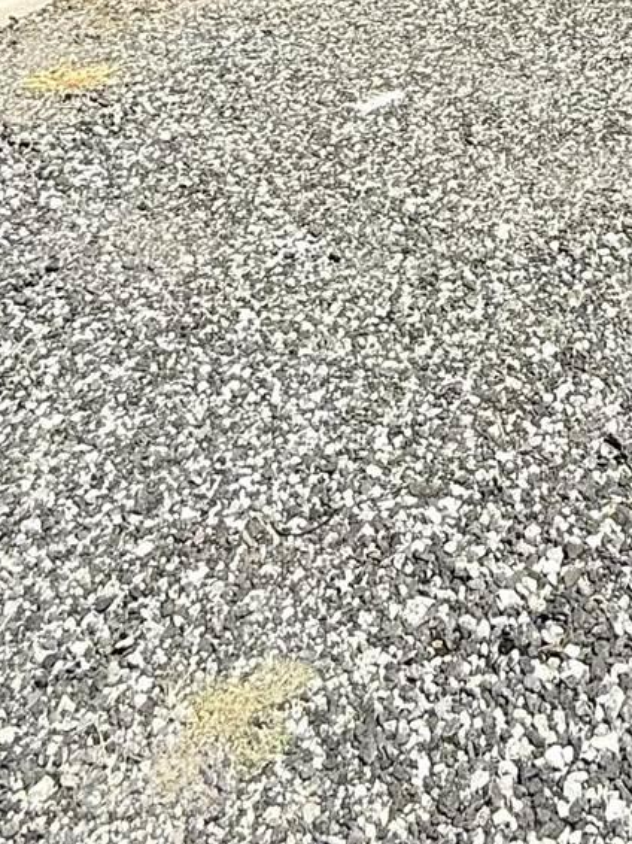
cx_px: 633
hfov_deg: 24.5
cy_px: -434
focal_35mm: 57
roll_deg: -1.0
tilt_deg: -2.3
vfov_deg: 25.3
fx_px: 1389
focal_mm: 2.22
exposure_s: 1/942
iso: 50
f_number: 2.2
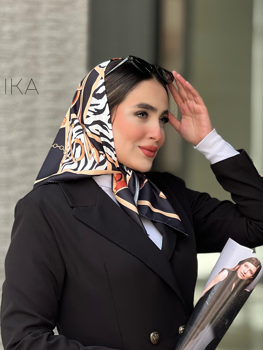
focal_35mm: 129
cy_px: 168
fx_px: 1307
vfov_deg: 15.3
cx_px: 121
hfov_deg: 11.5
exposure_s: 1/121
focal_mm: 9
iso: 40
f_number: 2.8
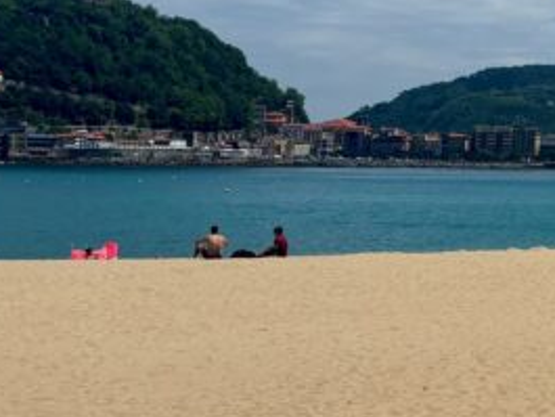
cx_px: 716
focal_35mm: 98
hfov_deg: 18.6
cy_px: 113
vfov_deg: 15.0
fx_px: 1572
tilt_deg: +2.0
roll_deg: -1.0
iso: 50
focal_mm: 5.96
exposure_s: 1/8333
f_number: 1.6
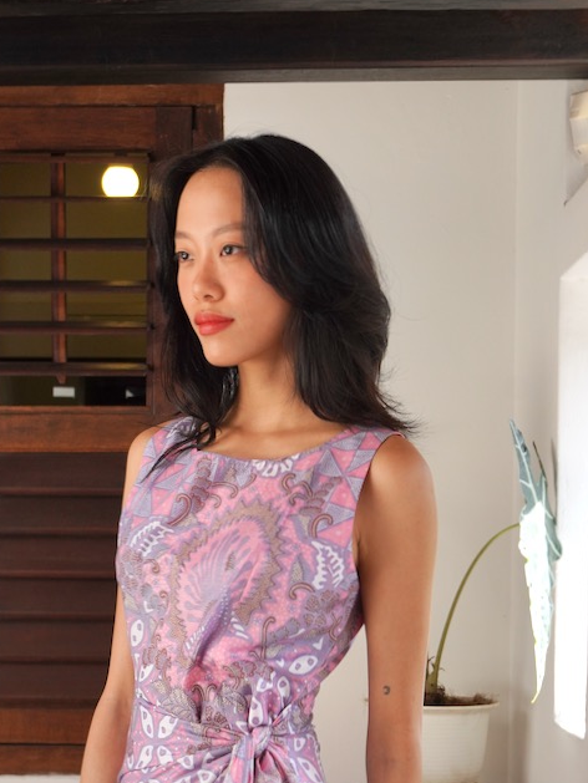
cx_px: 171
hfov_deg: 26.3
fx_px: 1245
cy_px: 671
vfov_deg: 33.5
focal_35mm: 55
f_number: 6.3
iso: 400
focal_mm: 30
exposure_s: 1/160
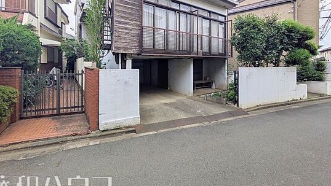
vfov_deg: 62.4
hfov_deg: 95.9
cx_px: 166
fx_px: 149
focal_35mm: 17
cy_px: 62
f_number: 2.2
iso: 49
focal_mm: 1.83
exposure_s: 1/550
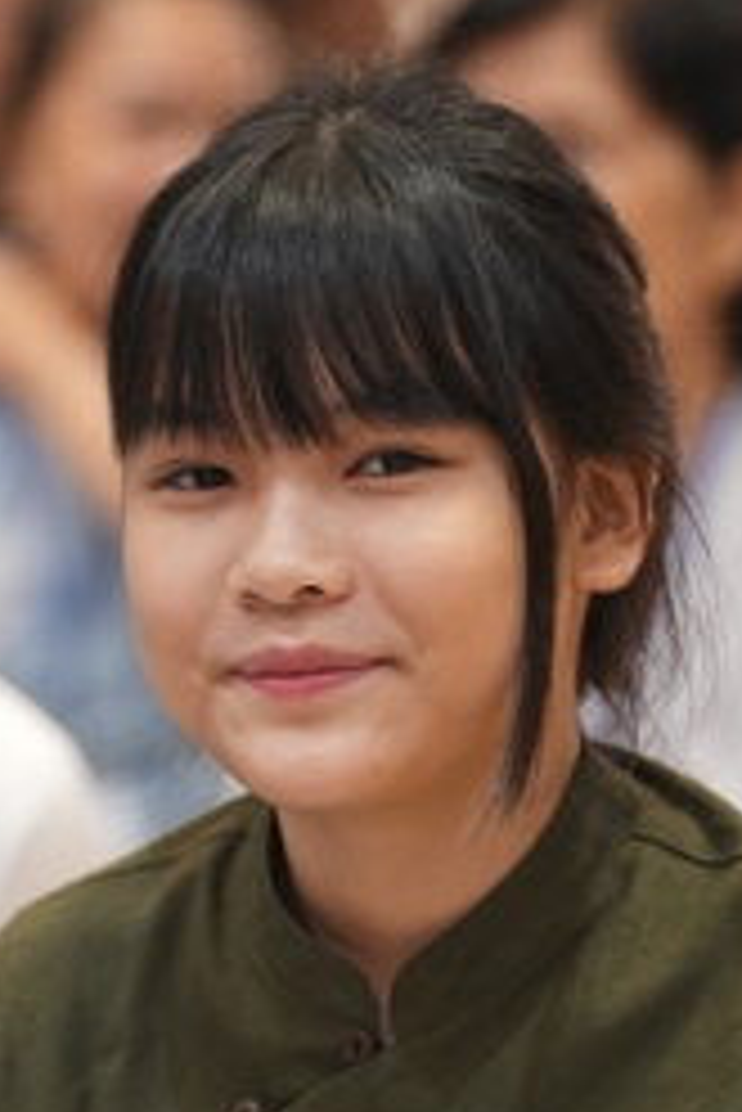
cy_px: 1162
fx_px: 9663
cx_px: 362
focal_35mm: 313
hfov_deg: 4.4
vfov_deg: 6.6
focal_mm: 119
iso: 2000
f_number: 2.8
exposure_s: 1/160
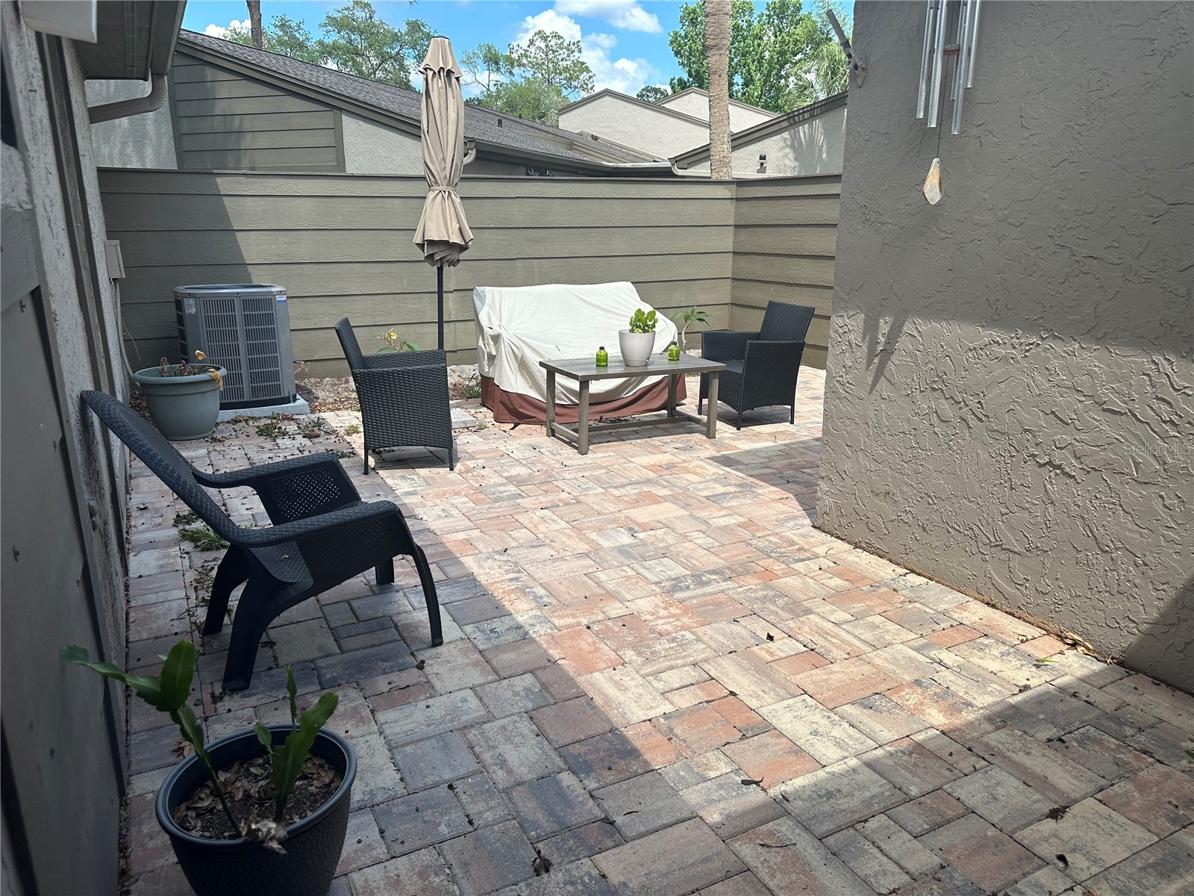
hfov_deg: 71.6
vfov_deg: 56.8
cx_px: 597
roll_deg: -0.4
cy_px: 448
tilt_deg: -15.3
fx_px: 828
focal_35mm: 24
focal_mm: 6.86
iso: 80
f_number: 1.78
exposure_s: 1/2353
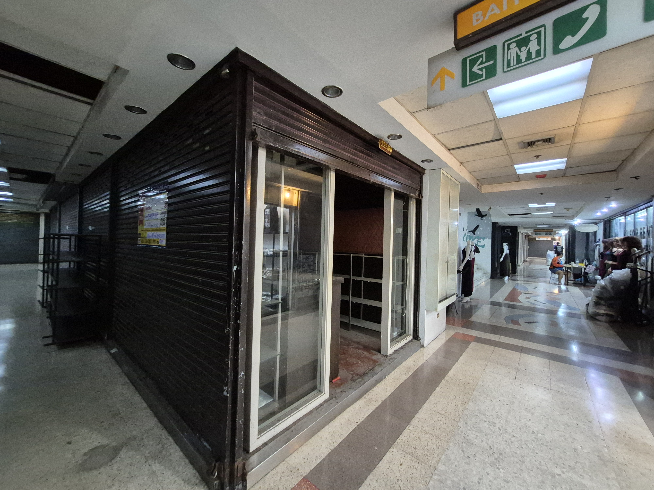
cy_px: 245
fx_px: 246
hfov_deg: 106.2
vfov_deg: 89.9
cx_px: 327
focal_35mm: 13
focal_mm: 1.74
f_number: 2.2
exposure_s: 1/50
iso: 1250
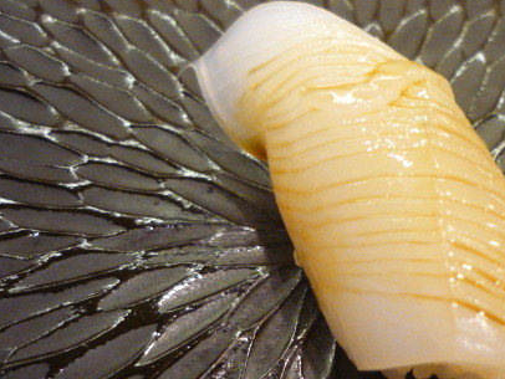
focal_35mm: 52
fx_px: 759
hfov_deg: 36.1
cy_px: 260
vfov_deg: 27.8
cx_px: 367
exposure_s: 1/20
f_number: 2.8
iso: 400
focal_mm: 5.5
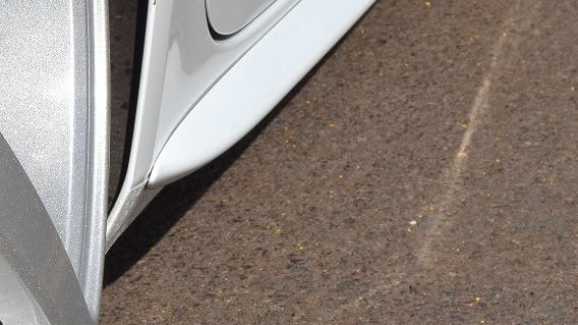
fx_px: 3663
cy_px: -4
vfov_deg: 5.1
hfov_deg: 9.0
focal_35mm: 239
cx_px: 16
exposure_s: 1/400
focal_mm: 75
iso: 800
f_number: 22
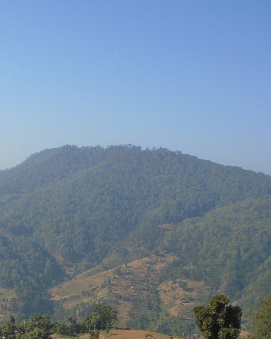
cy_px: 238
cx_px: 37
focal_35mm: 58
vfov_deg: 32.1
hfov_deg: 25.6
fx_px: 581
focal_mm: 5.5
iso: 100
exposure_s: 1/160
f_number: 8.8
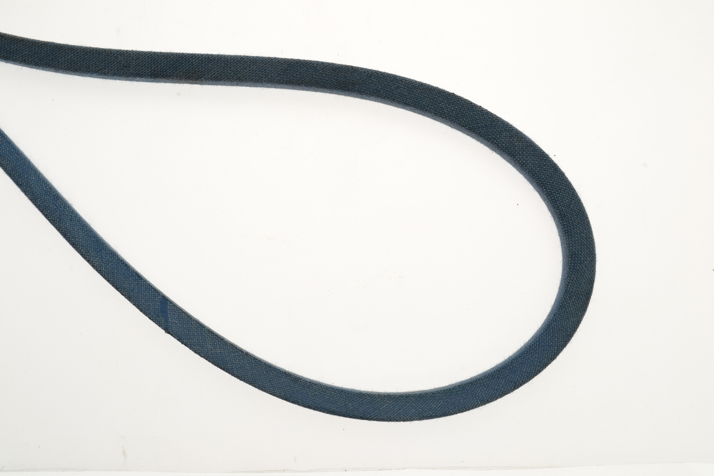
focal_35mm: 44
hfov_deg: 45.0
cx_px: 357
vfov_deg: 30.8
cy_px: 238
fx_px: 863
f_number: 11
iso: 200
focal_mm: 29
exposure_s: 1/10
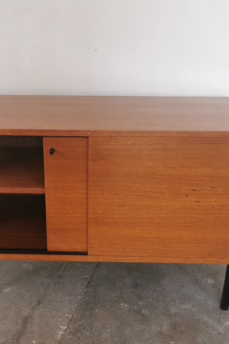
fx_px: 410
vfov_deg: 45.4
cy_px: 187
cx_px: 82
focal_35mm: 43
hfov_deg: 31.0
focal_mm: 5.56
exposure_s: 1/120
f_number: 1.6
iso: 125
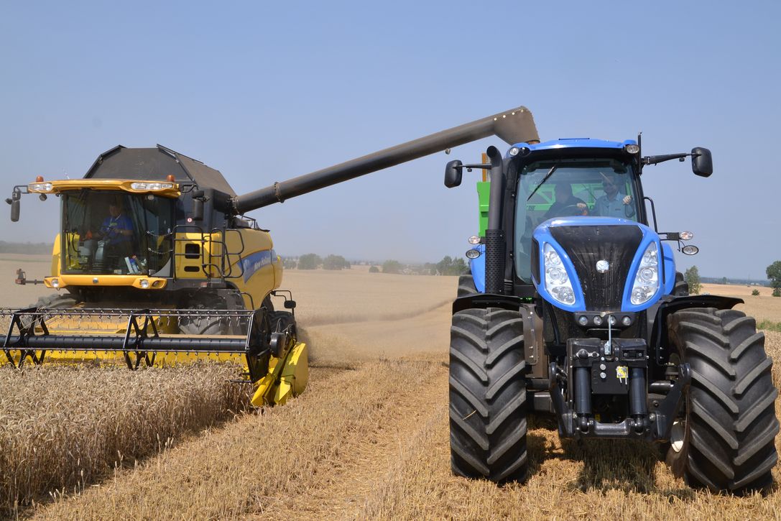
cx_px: 390
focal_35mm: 38
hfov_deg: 51.3
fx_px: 814
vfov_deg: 35.5
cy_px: 260
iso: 400
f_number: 10
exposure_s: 1/640
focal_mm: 25
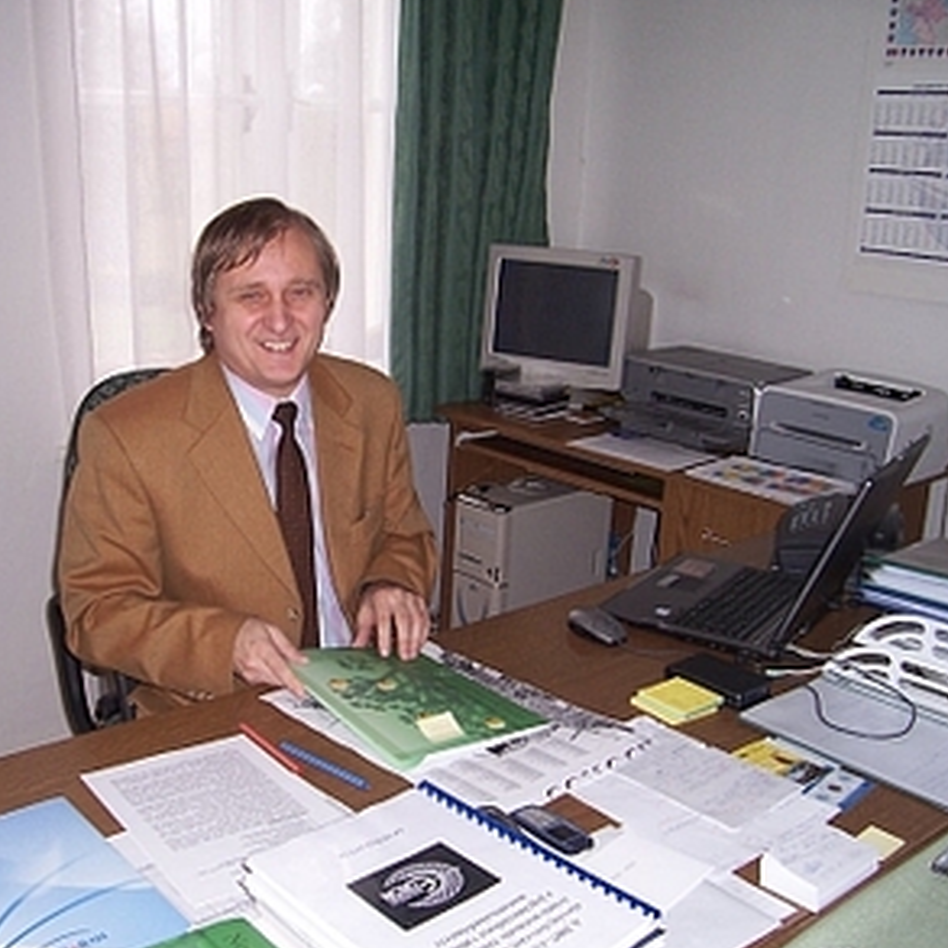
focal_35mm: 41
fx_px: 1270
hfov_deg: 40.7
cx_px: 369
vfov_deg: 40.9
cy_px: 479
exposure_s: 1/60
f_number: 2.7
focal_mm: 5.6
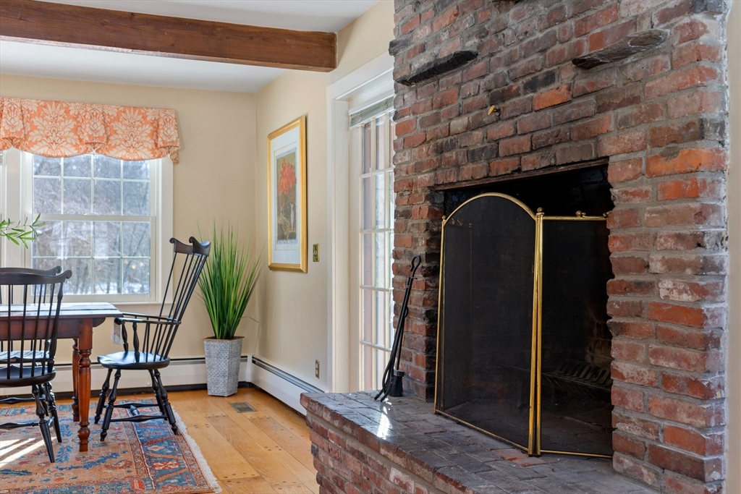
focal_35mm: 36
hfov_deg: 53.1
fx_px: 741
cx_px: 370
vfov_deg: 36.9
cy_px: 247
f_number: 4.5
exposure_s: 1/5
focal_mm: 36
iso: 400
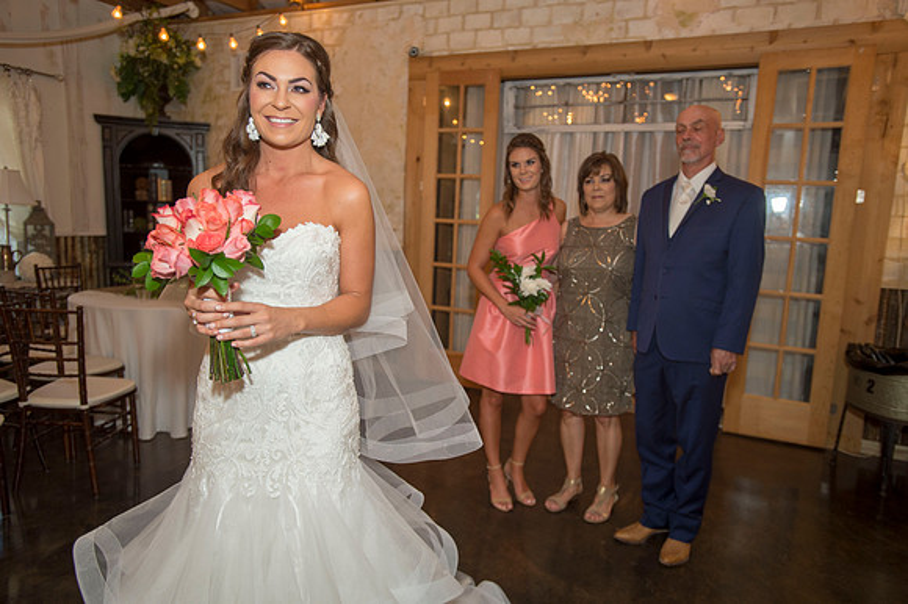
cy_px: 302
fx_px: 655
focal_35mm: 26
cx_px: 454
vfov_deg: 49.5
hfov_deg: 69.4
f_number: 2.8
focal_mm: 26
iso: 640
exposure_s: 1/80
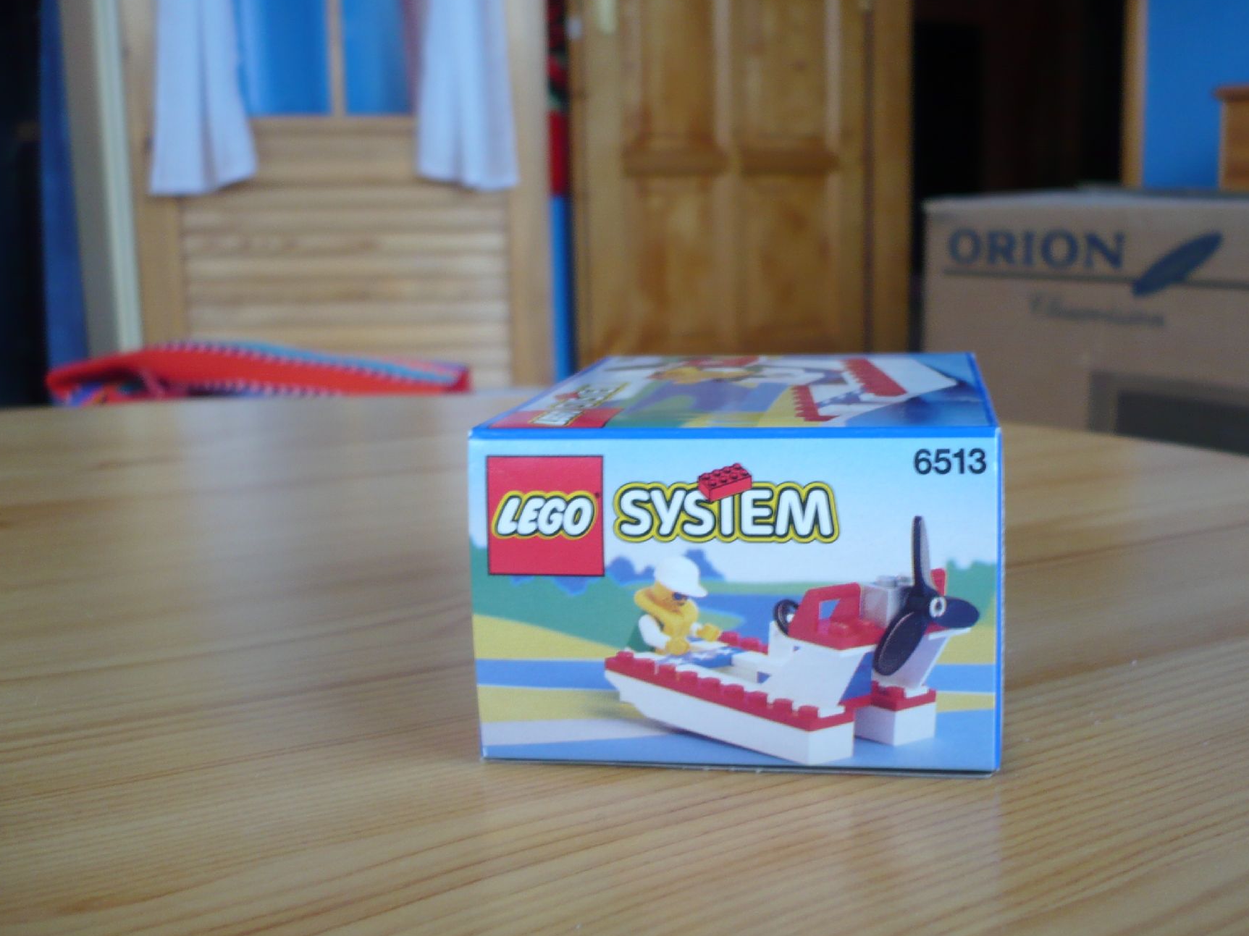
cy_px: 466
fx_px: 1443
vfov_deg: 35.9
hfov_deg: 46.7
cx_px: 696
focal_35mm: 40
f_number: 2.8
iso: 100
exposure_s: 1/25
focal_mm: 5.8
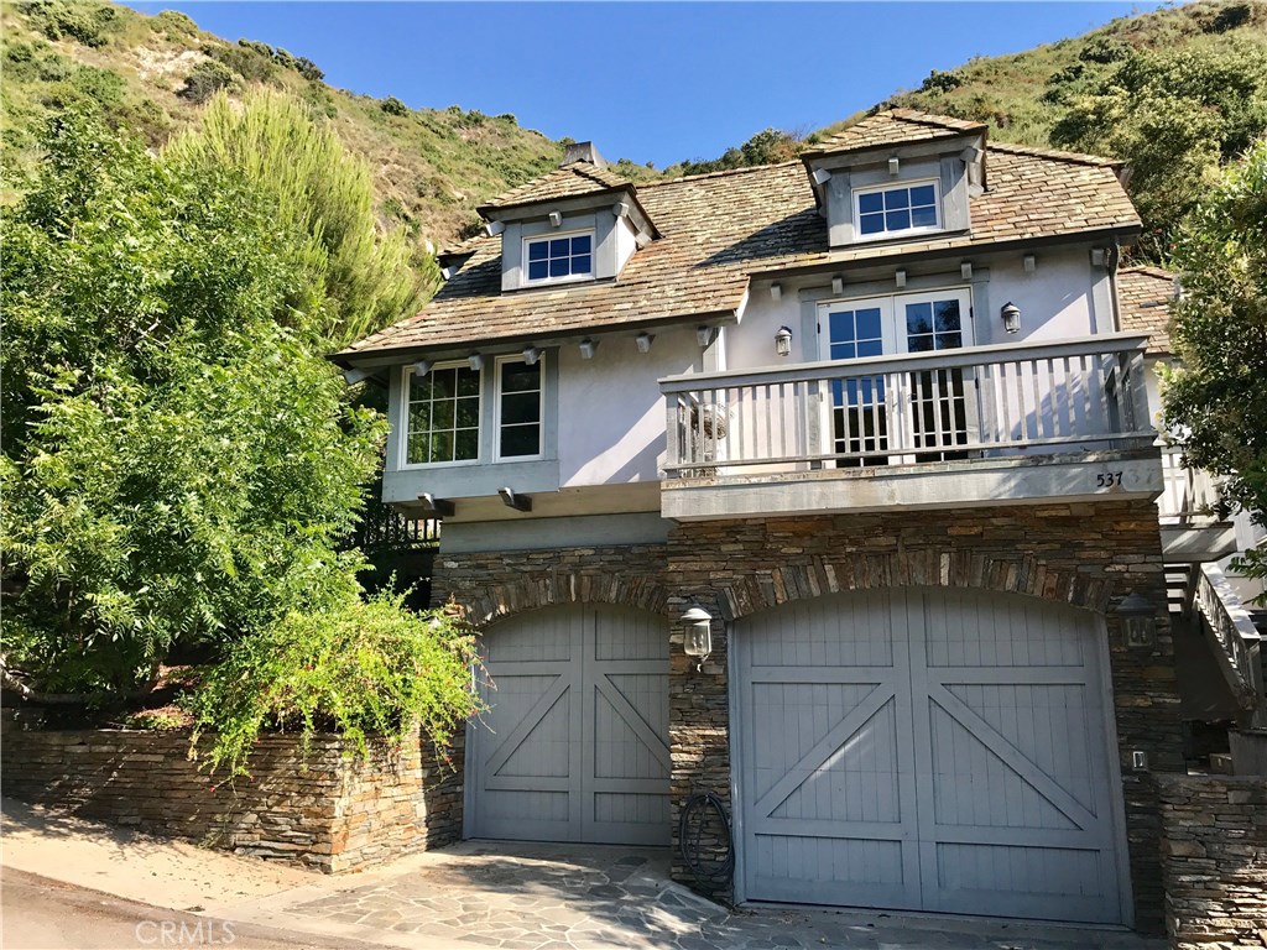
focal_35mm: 28
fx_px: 1025
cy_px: 475
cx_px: 634
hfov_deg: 63.4
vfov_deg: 49.7
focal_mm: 3.99
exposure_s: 1/1018
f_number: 1.8
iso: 20
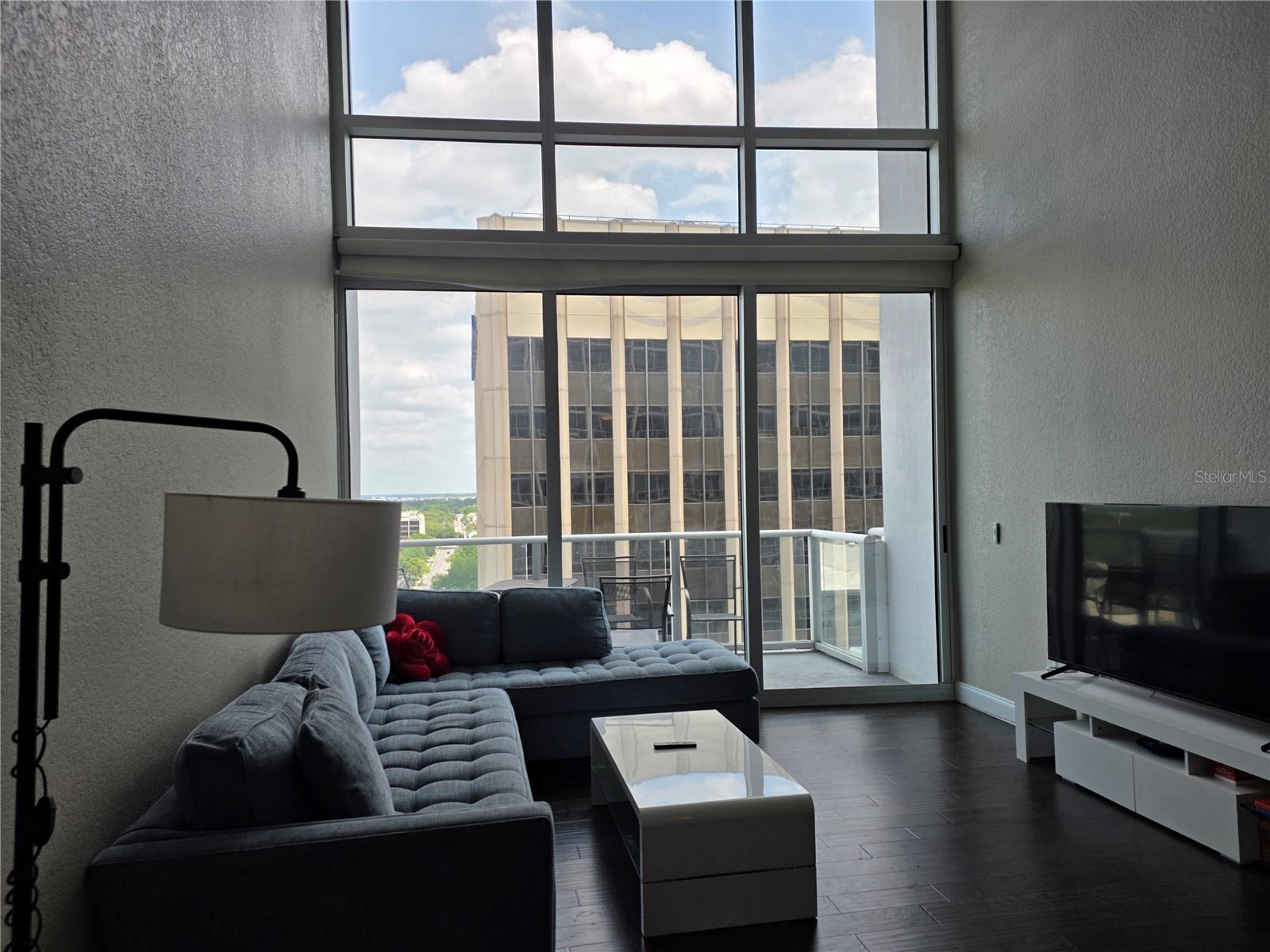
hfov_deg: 73.9
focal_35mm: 23
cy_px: 476
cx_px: 635
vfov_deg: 58.9
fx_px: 844
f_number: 1.7
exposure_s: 1/1497
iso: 80
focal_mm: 6.3
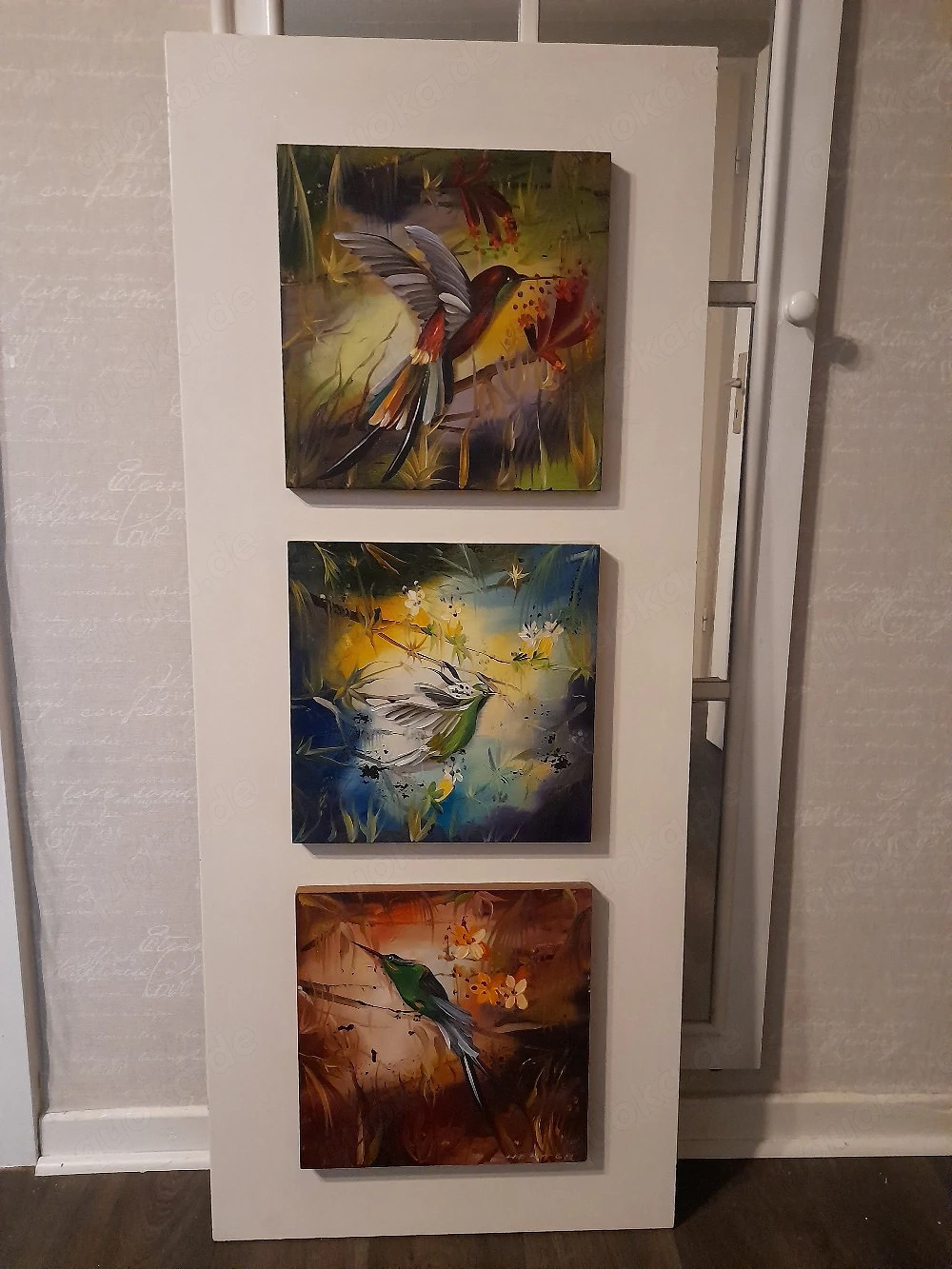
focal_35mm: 25
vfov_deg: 69.4
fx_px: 917
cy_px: 634
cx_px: 476
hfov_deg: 54.9
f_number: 2
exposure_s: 1/25
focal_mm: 4.6
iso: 800
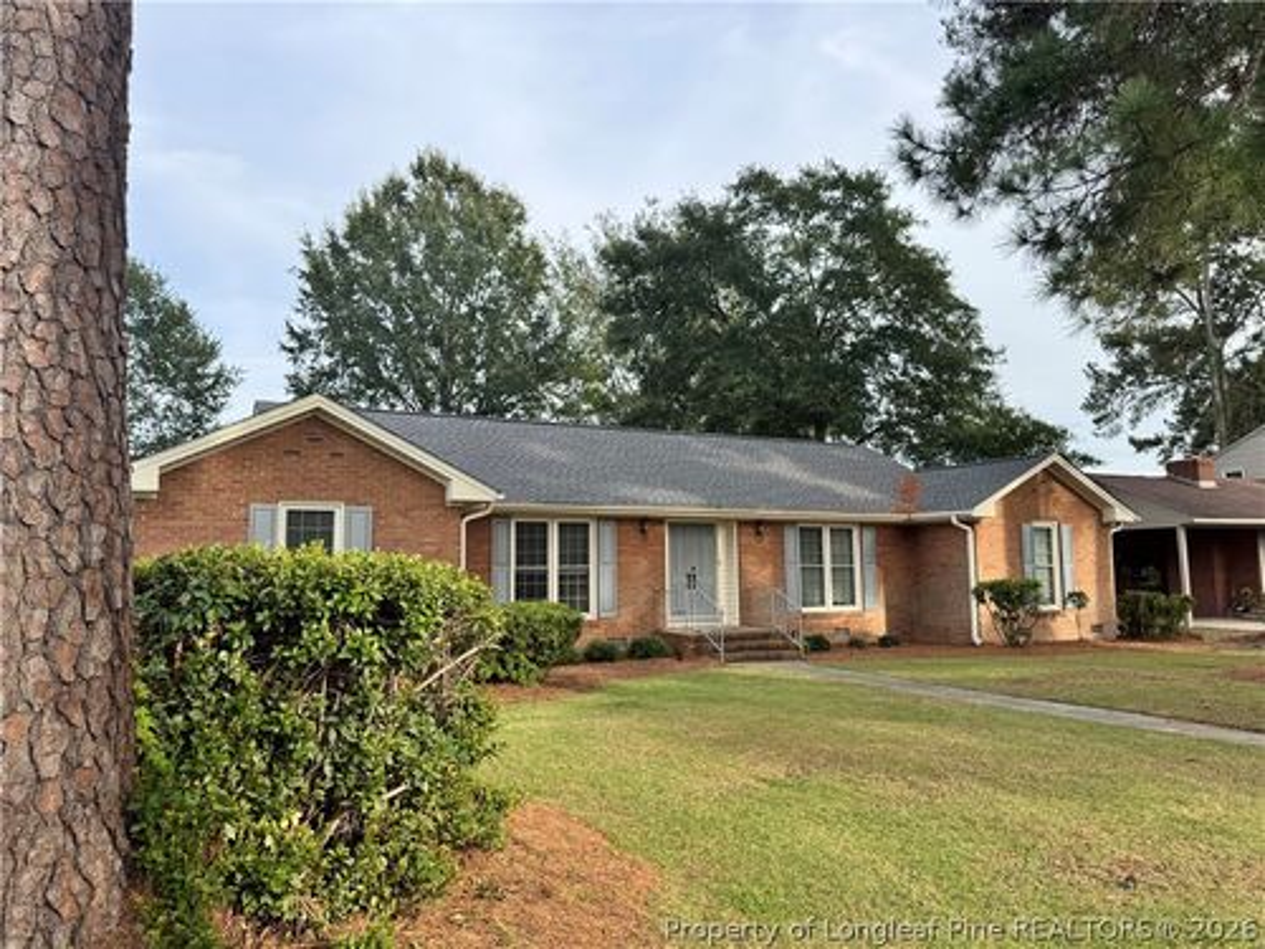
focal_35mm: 24
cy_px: 474
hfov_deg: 71.6
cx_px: 632
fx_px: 877
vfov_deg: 56.8
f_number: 1.78
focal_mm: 6.76
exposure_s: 1/1339
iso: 80
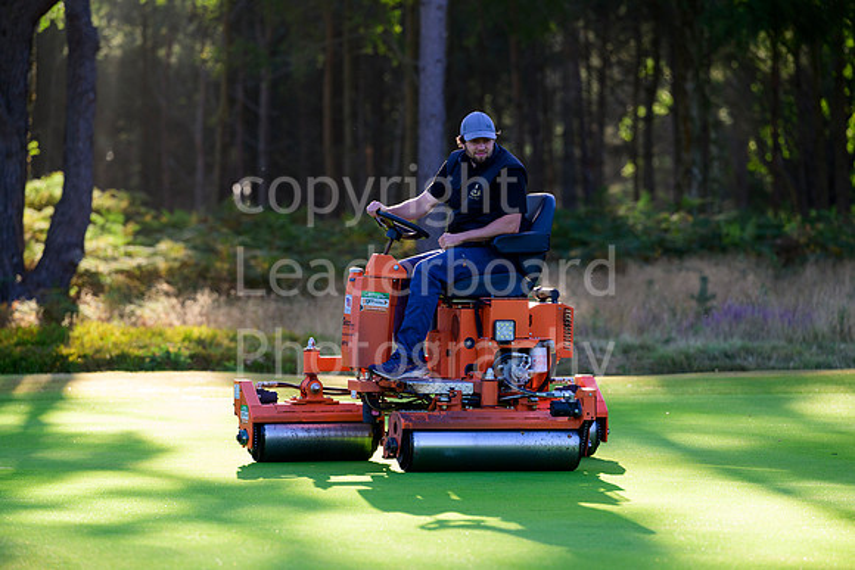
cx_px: 428
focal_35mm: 200
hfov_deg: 10.3
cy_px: 285
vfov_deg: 6.9
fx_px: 4751
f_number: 4
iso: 640
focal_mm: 200
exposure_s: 1/1000
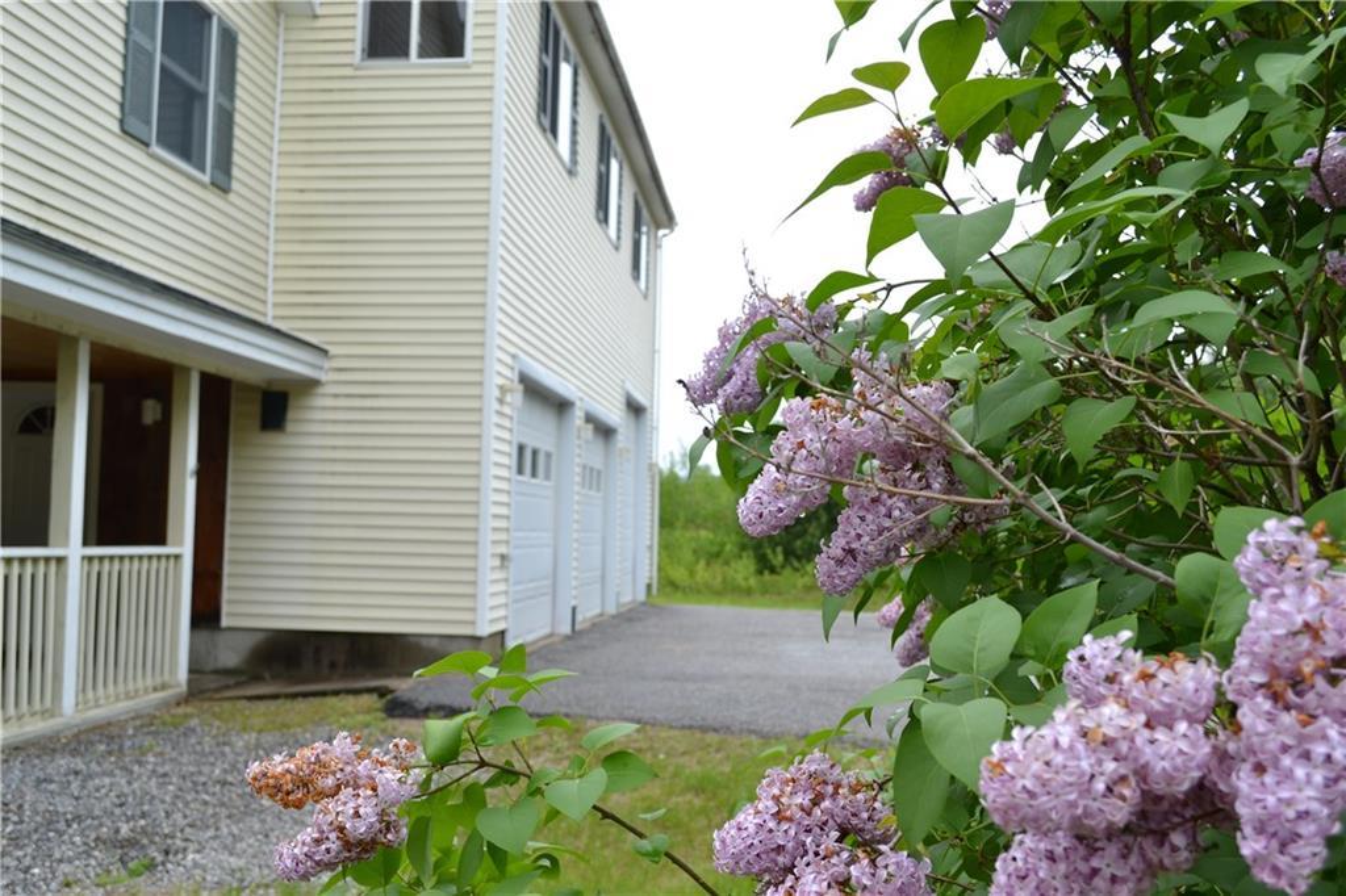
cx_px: 673
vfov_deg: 36.8
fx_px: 1345
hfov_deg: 53.1
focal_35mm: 36
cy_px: 448
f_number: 5.6
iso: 100
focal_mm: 24
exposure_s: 1/60
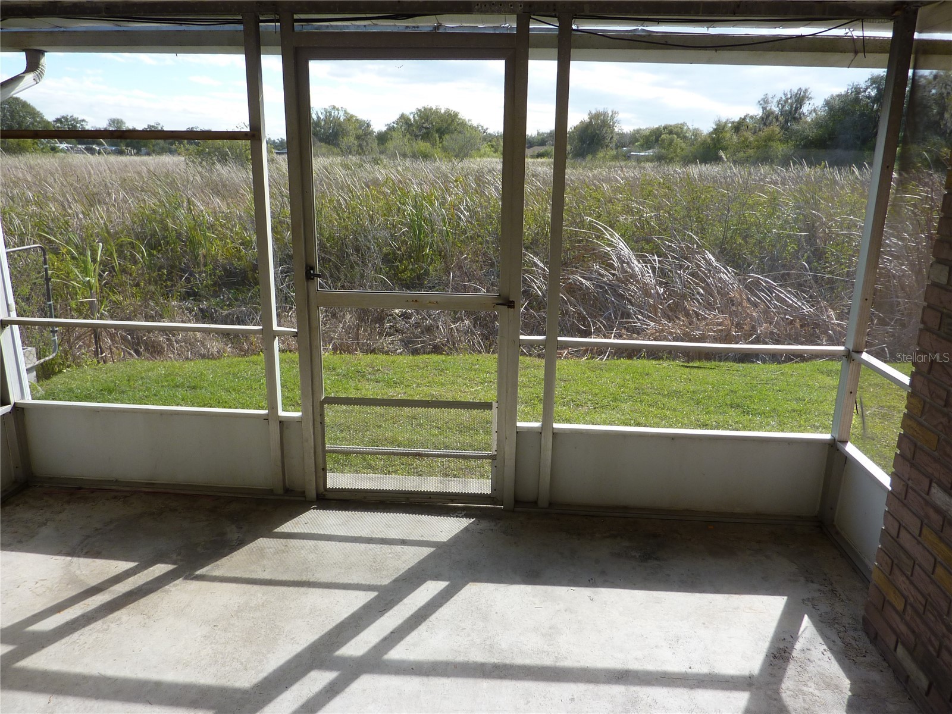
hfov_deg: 69.4
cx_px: 476
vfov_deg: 54.9
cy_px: 357
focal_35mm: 25
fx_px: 688
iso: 80
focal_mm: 4.1
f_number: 4
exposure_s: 1/200
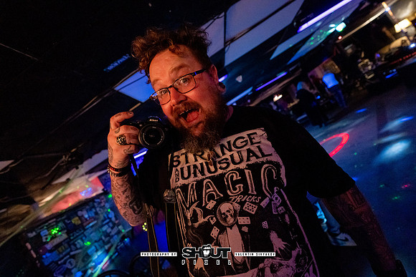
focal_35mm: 14
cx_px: 208
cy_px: 138
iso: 3200
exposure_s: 1/160
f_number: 2.8
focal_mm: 14
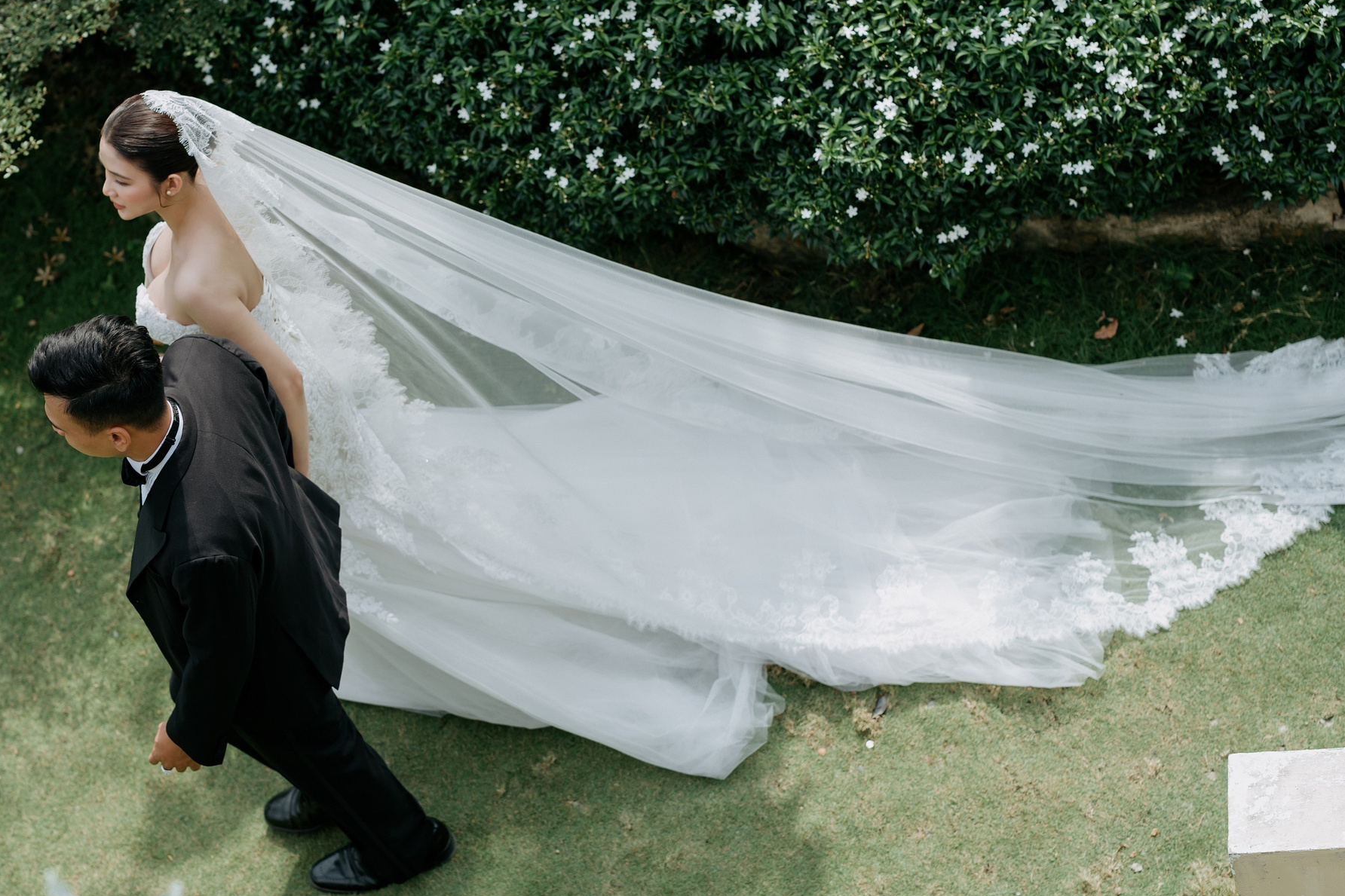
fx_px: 4557
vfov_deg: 11.2
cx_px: 553
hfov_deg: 16.8
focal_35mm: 122
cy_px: 457
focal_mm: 85
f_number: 2.5
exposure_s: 1/800
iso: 100
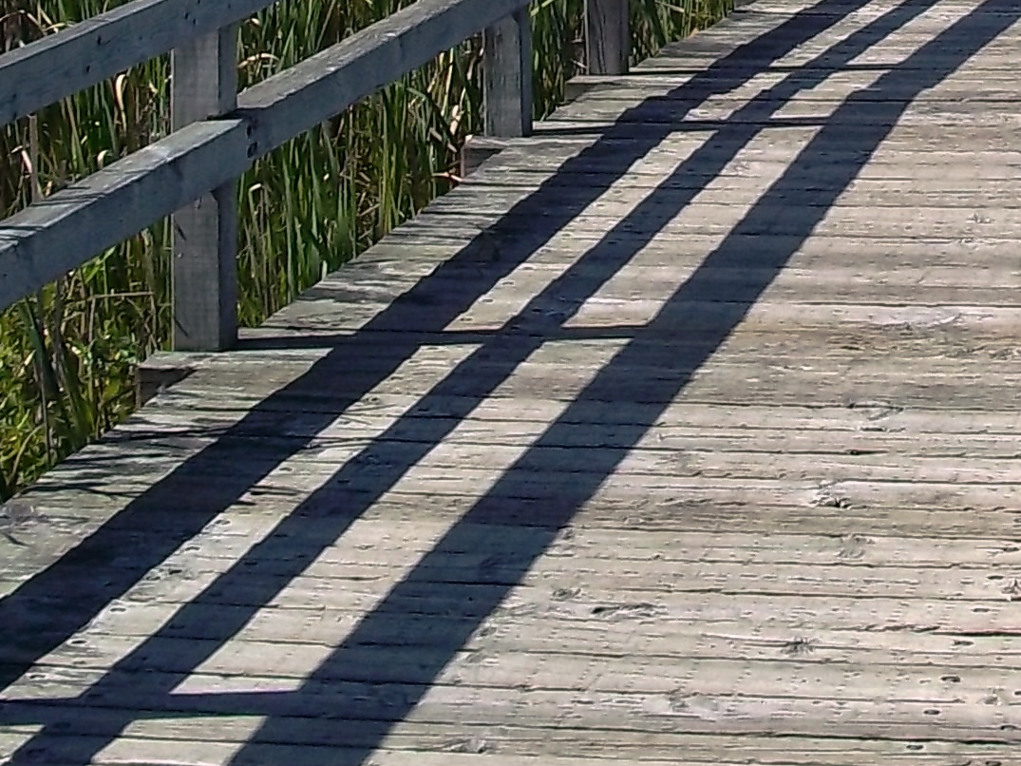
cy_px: -380
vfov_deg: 10.7
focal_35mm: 134
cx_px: 1033
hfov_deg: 14.5
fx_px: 3952
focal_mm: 6.5
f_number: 8
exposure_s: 1/250
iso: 80
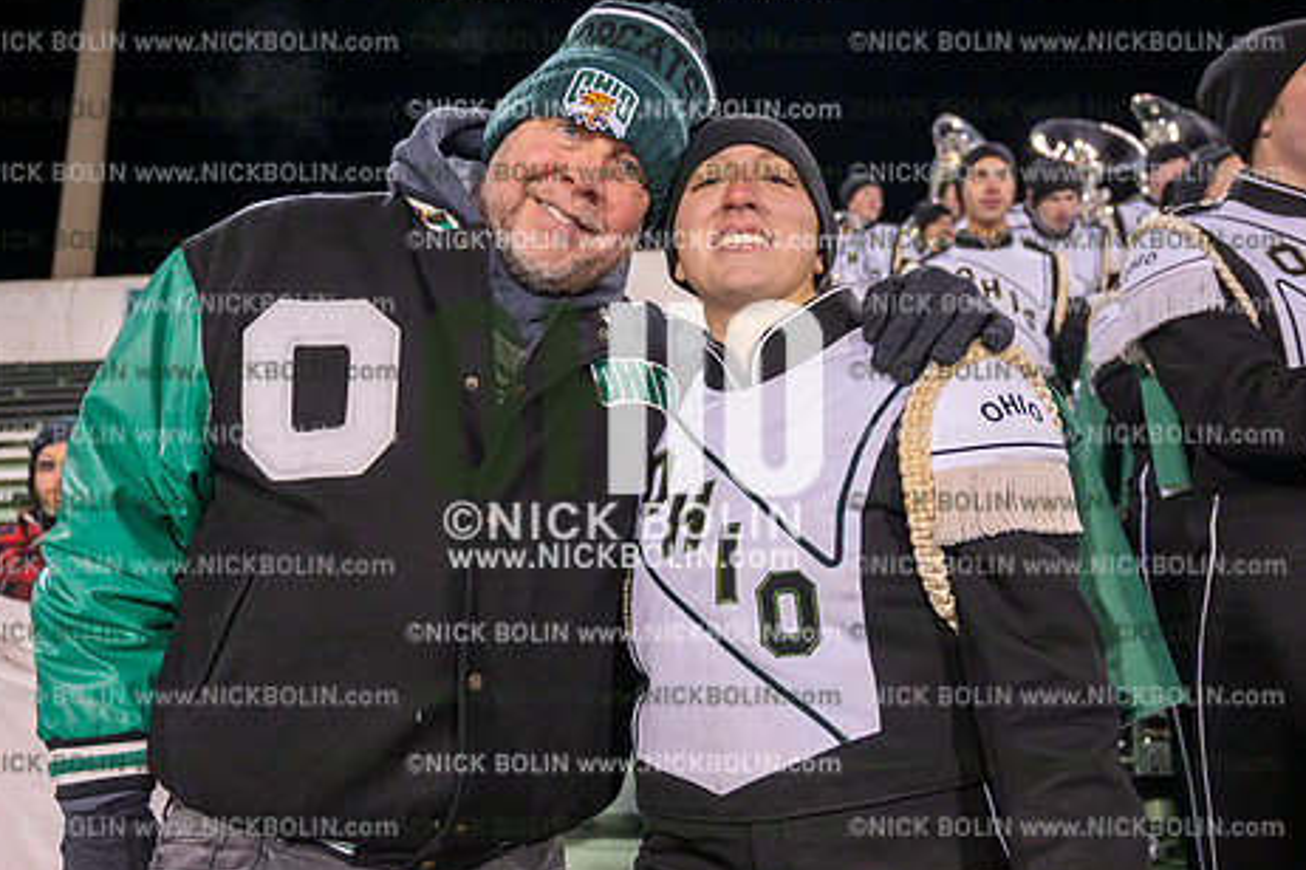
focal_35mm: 37
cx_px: 622
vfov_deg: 35.9
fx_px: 1342
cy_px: 435
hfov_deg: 51.9
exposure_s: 1/640
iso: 3200
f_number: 4
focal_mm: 29.5
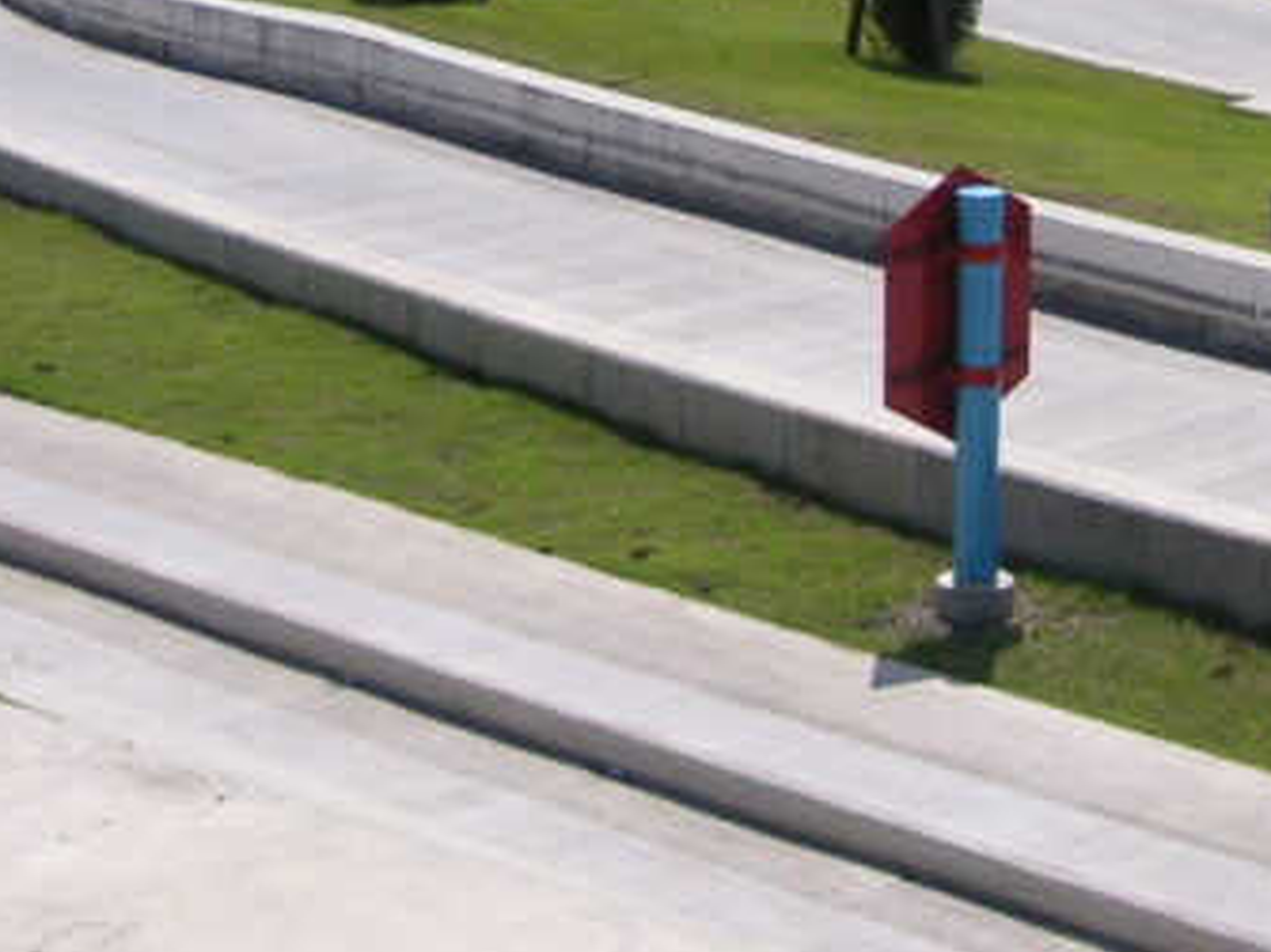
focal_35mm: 113
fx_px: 4148
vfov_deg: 12.9
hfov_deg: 17.4
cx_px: 588
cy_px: -49
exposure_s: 1/350
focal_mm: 6.1
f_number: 6.7
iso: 50
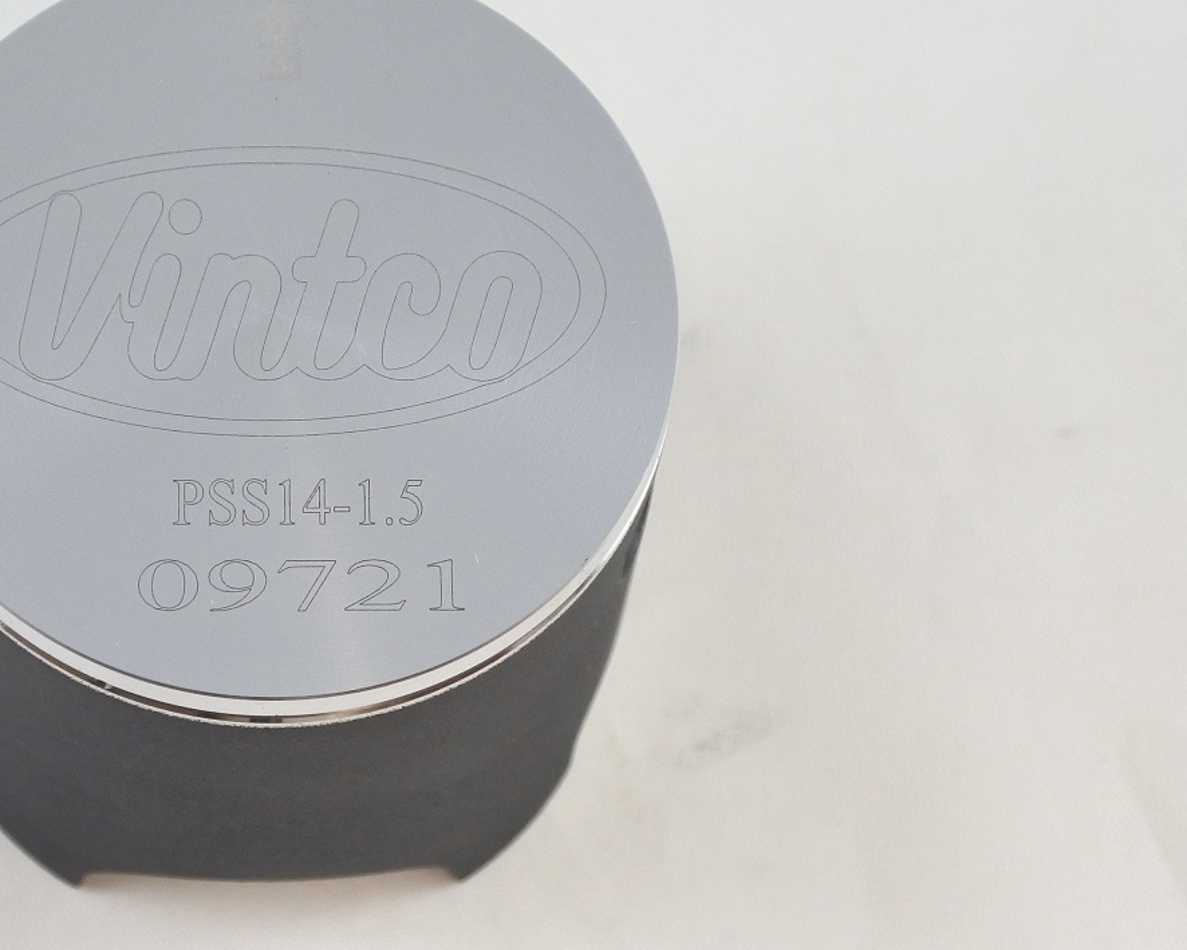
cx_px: 267
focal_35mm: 90
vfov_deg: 17.1
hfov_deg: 21.0
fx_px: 3162
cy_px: 427
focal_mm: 20.6
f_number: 4.8
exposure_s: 1/125
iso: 640
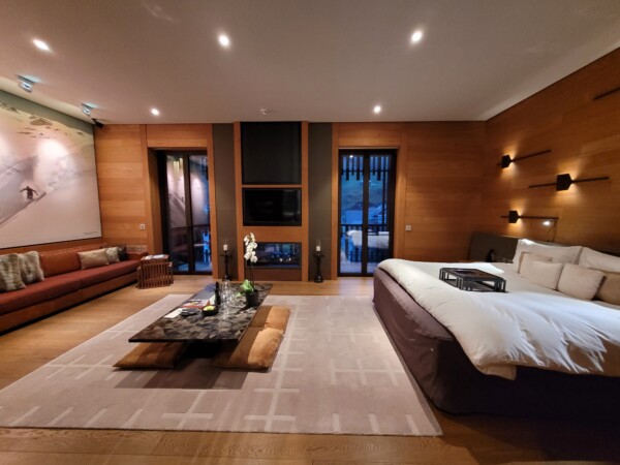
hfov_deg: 106.2
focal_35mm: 13
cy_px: 232
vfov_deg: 89.9
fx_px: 233
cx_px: 310
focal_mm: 1.74
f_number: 2.2
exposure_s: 1/33
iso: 500
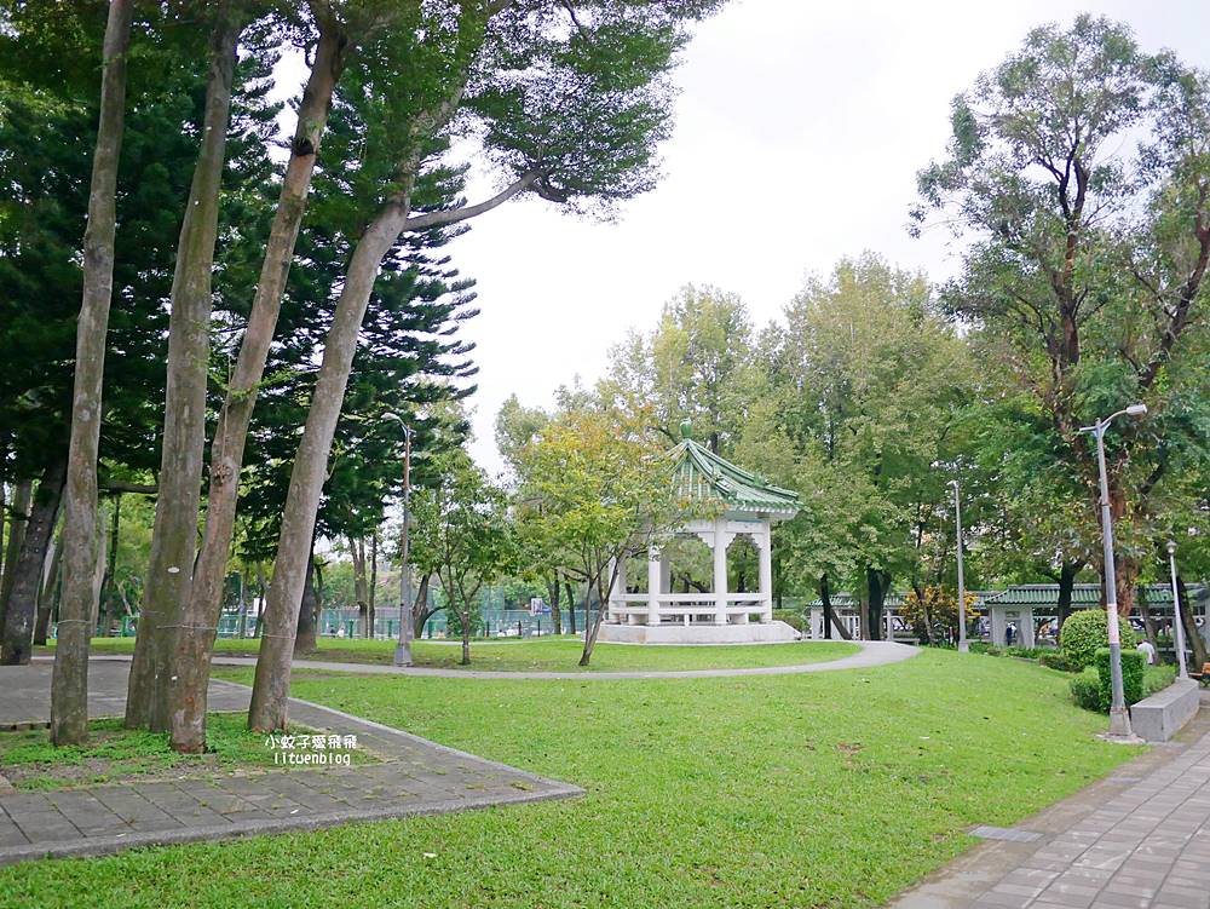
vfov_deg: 49.8
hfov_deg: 63.4
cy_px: 454
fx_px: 979
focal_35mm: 28
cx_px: 605
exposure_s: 1/60
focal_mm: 14
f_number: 2.5
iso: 800
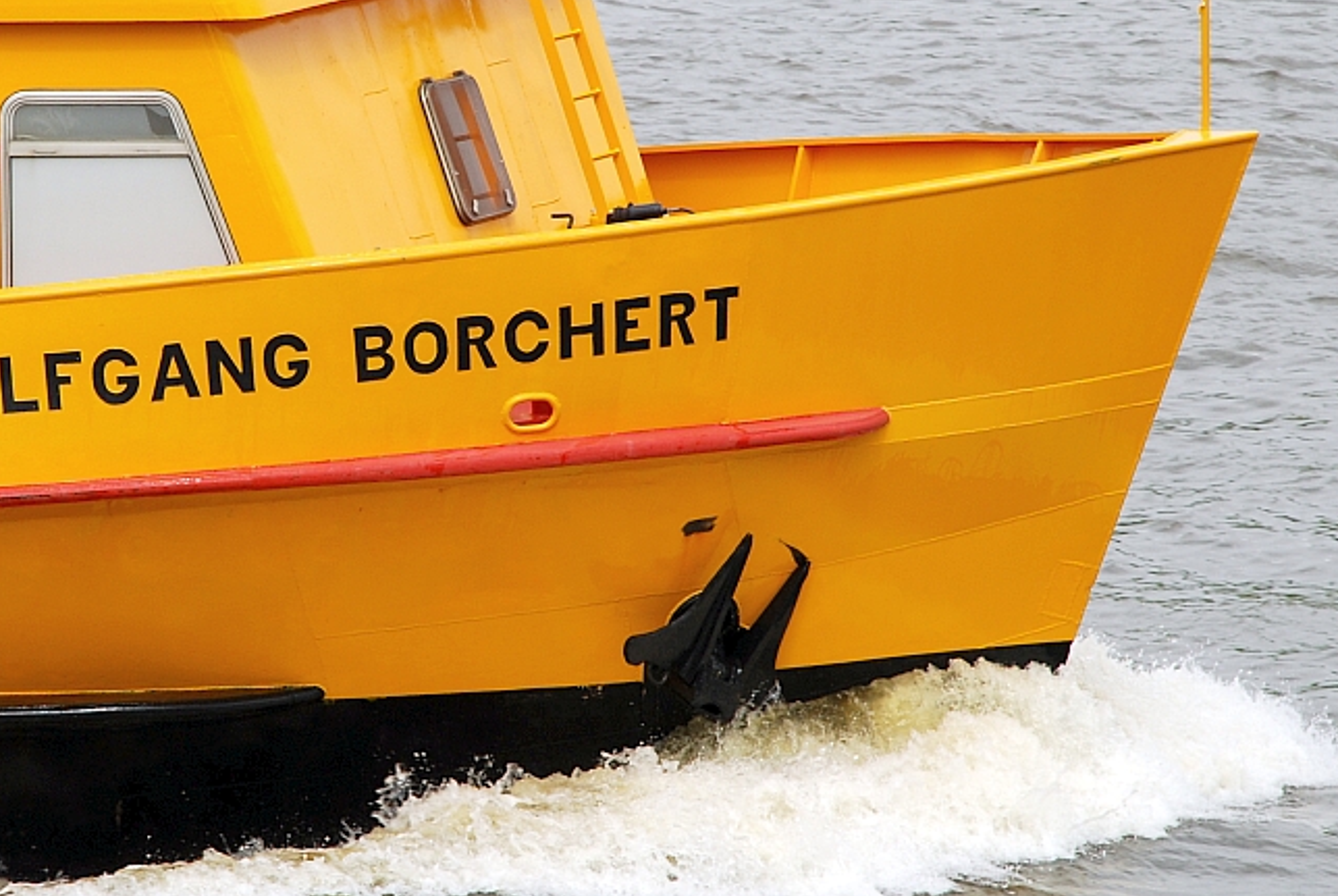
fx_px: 11973
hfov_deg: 6.4
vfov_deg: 4.3
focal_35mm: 322
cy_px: 363
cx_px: 359
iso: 180
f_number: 10
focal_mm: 135
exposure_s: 1/250
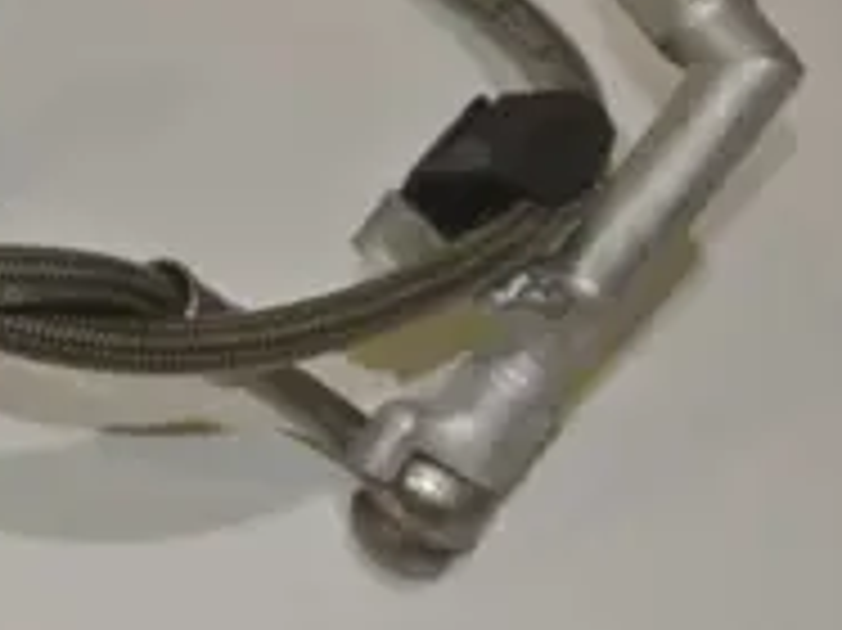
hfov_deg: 16.6
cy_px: 135
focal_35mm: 111
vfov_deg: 13.3
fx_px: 2698
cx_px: -297
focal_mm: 15.1
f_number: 4.2
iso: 200
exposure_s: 1/60
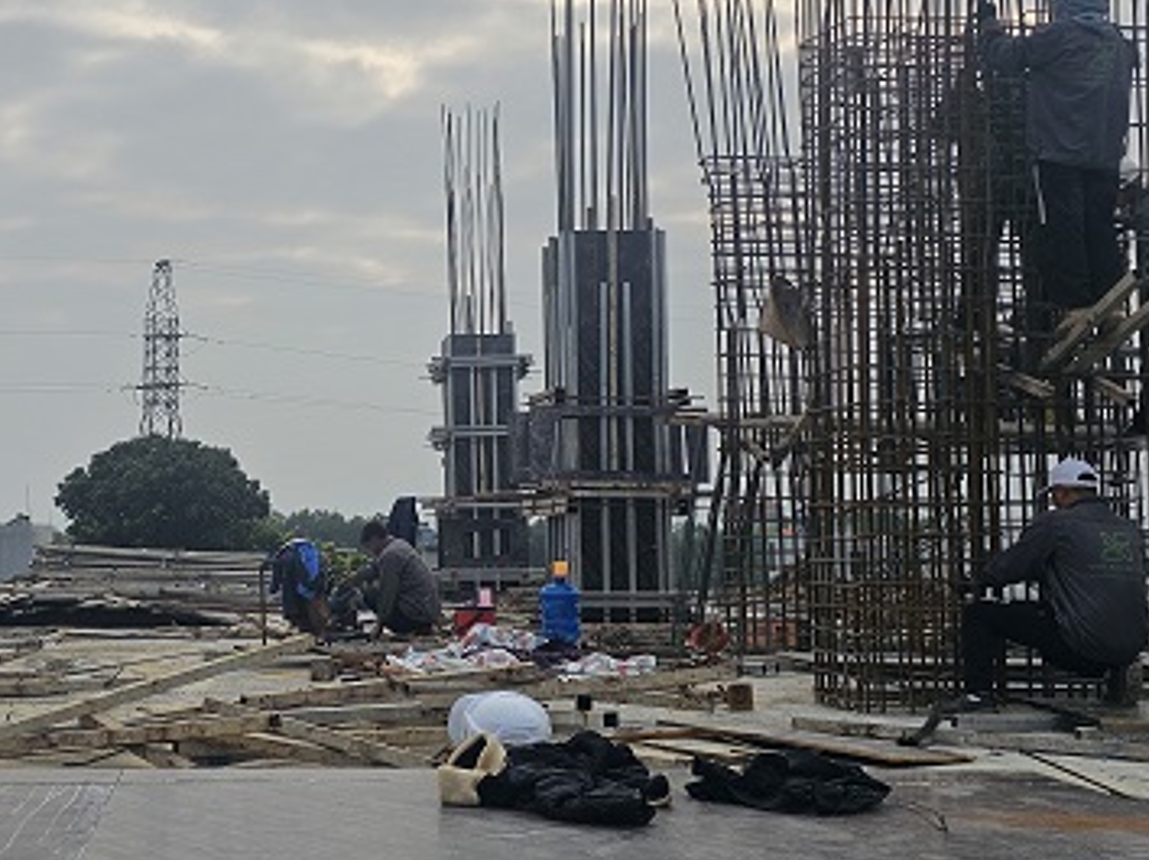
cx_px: 279
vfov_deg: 28.0
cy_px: 386
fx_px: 1725
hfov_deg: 36.0
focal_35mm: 52
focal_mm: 6.3
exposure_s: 1/1279
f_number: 1.7
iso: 10
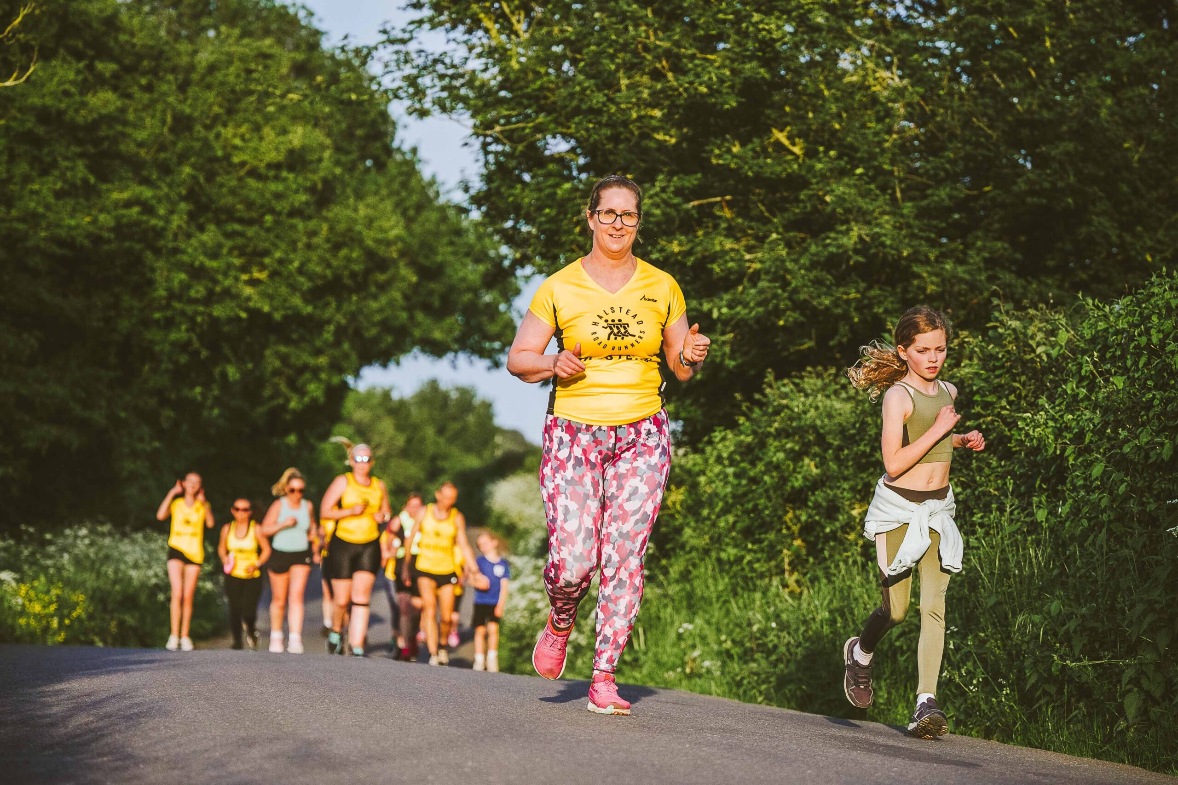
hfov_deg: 15.5
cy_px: 392
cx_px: 589
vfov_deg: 10.4
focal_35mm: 132
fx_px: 4319
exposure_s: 1/8000
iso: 500
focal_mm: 88
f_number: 2.8
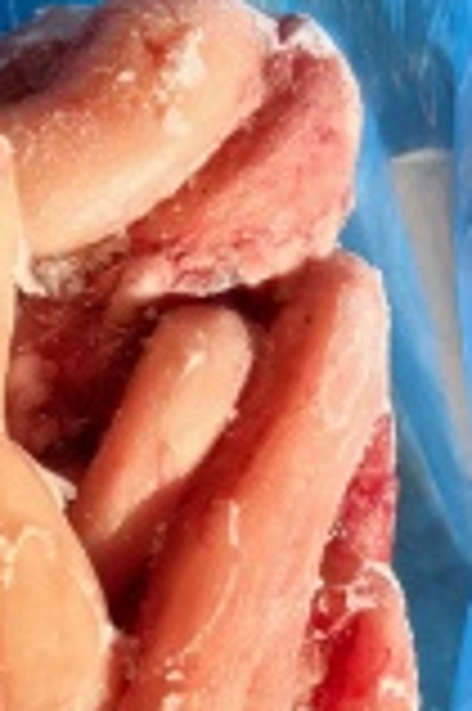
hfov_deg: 6.3
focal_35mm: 190
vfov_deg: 10.3
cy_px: 1226
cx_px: -1200
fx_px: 3745
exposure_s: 1/717
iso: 50
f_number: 2
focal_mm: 6.35
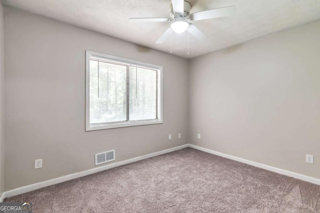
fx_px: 133
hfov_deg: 100.4
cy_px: 106
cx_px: 160
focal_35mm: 15
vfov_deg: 77.3
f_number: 6.3
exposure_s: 1/6
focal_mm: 10
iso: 100
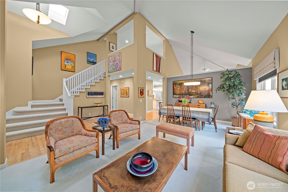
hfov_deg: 112.6
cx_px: 144
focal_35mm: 12
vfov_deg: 90.0
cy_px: 96
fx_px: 96
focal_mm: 12
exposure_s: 1/4
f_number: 7.1
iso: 1000
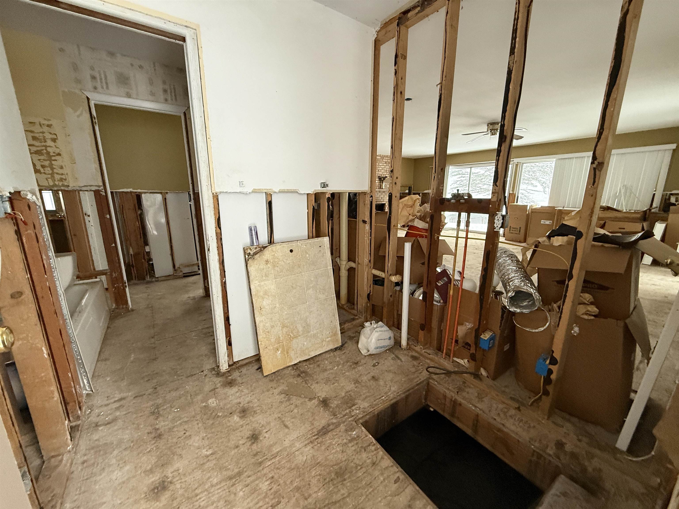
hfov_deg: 102.1
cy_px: 254
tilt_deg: -12.7
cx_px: 340
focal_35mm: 14
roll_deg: -0.1
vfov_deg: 85.7
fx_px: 275
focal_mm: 2.22
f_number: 2.2
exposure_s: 1/60
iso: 500
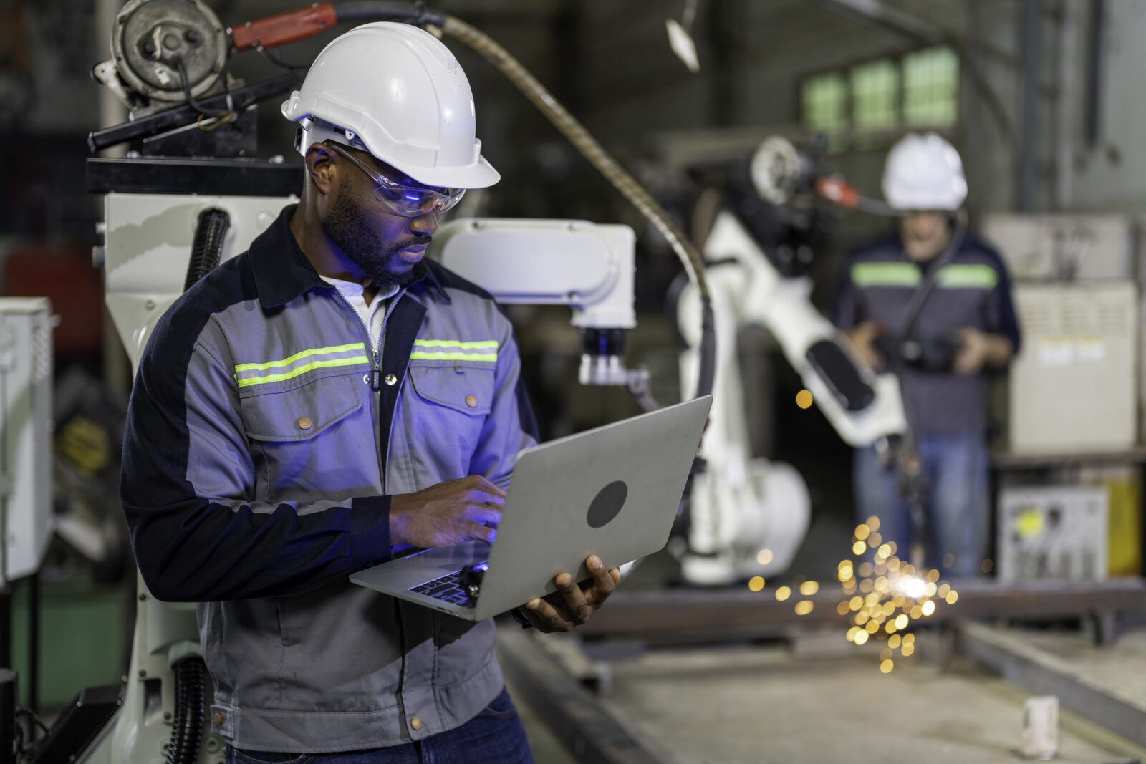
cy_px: 382
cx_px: 573
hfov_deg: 39.6
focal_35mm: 50
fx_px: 1592
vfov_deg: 27.0
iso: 160
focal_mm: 50
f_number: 1.2
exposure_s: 1/250
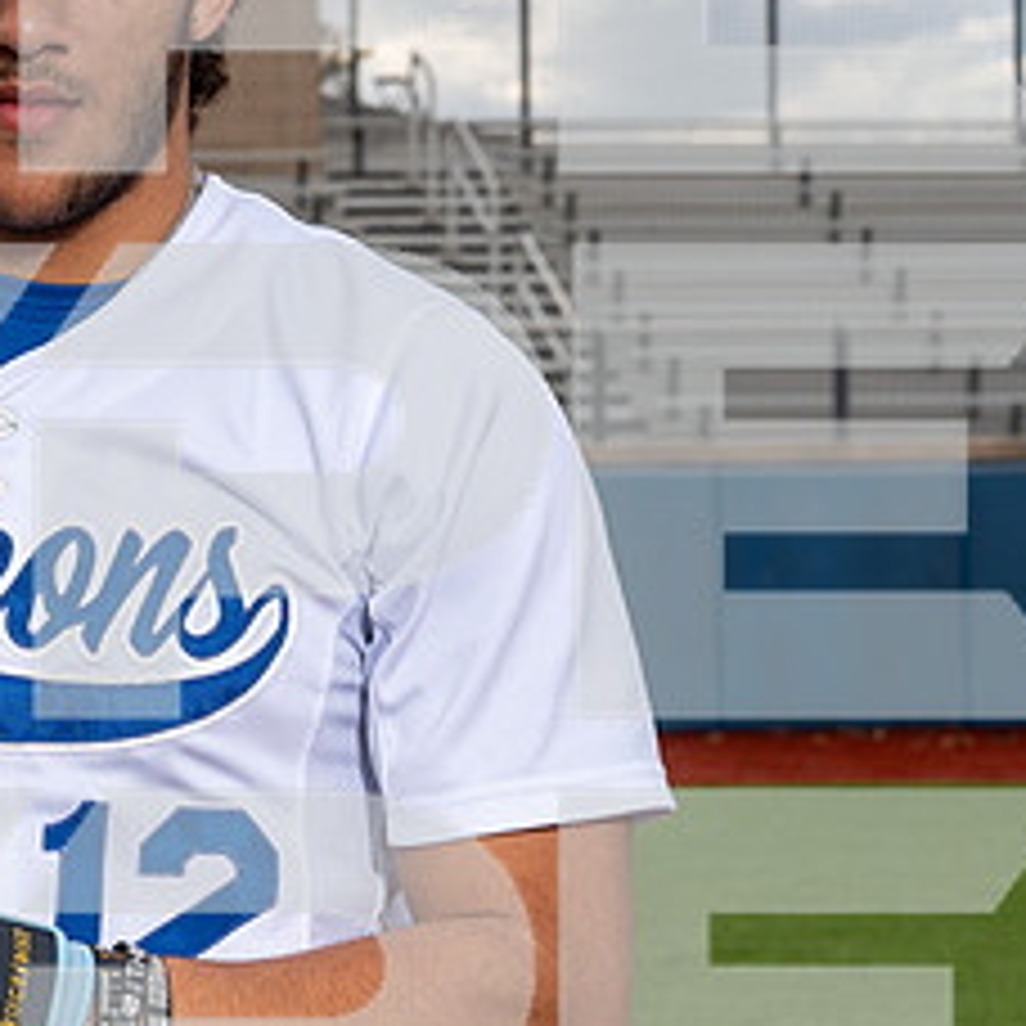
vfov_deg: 14.7
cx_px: -54
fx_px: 3990
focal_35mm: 119
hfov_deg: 14.4
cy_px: 484
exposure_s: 1/250
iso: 100
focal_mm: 55
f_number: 8
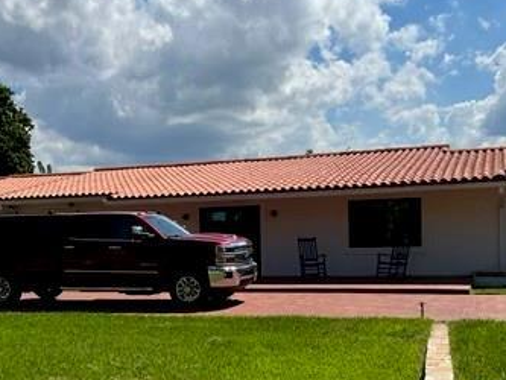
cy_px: 271
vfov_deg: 28.8
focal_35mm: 50
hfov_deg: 38.1
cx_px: 208
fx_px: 731
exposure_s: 1/6579
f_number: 1.5
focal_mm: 5.7
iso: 50
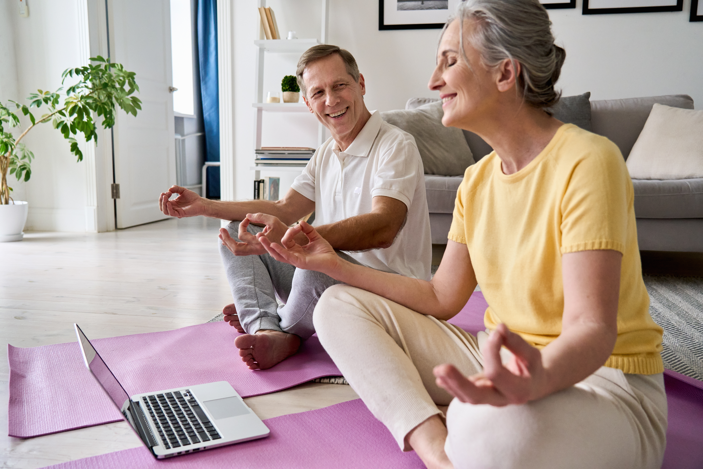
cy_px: 234
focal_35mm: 32
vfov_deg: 41.1
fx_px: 625
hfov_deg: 58.7
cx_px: 352
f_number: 4
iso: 2500
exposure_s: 1/80
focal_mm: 32
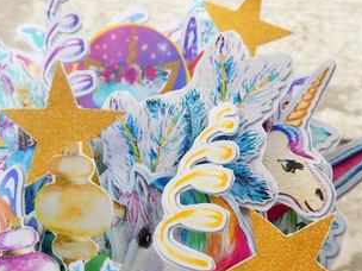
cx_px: 167
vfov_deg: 34.7
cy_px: 223
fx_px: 418
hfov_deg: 46.8
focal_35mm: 40
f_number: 3.2
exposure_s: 1/30
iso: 180
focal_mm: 4.8
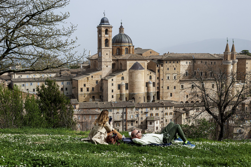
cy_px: 84
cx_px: 126
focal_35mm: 50
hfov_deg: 39.6
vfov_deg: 27.0
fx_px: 348
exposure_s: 1/250
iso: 400
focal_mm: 50
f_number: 16
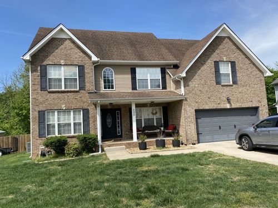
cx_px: 139
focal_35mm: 26
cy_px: 104
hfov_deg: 67.3
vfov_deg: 53.1
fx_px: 209
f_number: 1.8
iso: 32
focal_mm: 4.25
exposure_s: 1/2463
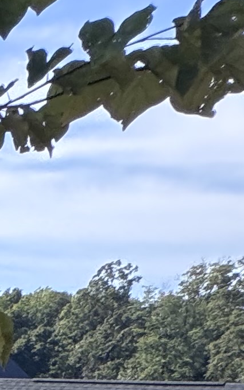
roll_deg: -3.3
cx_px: -735
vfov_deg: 16.1
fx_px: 936
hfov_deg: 8.1
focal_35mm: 88
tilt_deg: -26.5
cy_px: 847
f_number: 2.2
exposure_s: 1/556
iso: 40
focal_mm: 2.22
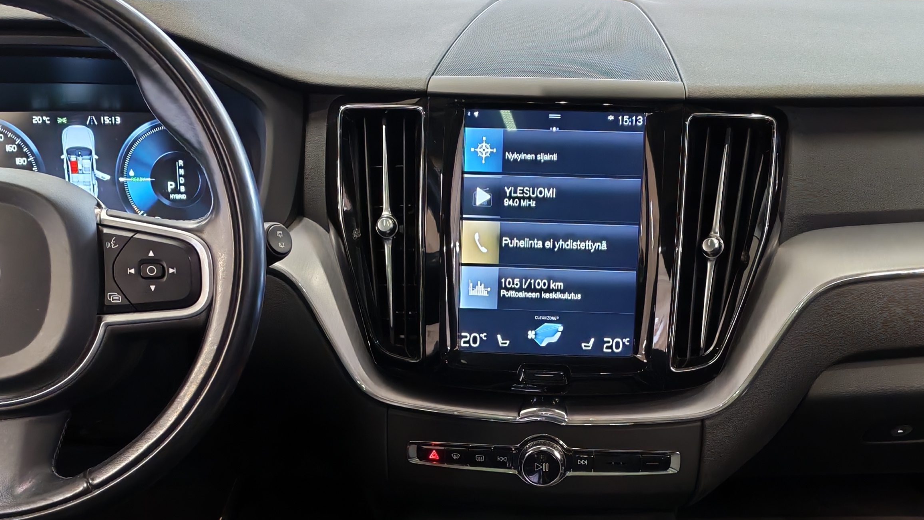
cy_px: 523
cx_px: 506
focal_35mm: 58
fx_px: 1421
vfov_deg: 20.1
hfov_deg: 36.0
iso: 800
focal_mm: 6.12
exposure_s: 1/50
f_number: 1.9
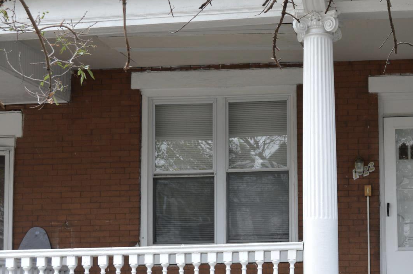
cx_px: 380
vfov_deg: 15.4
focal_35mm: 87
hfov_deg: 22.8
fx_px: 997
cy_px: 262
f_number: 5.6
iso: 125
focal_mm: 30
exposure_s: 1/125
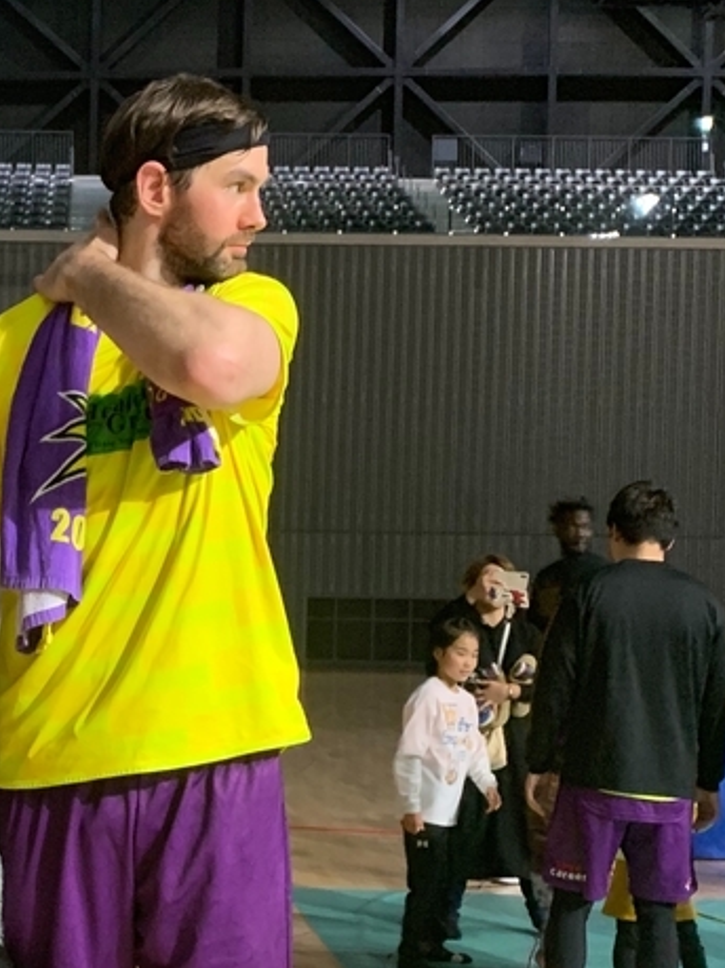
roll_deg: -2.6
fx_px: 1620
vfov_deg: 33.0
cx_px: 6
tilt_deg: +0.6
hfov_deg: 24.1
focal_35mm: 58
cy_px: 643
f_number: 1.8
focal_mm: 4.25
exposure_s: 1/60
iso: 320
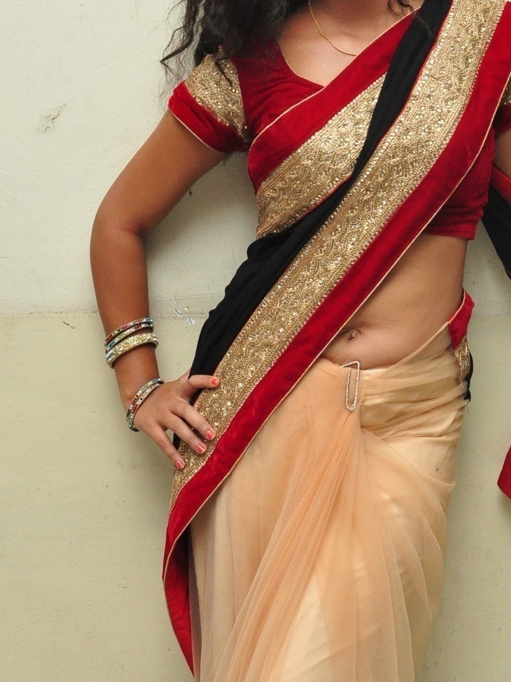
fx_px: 1496
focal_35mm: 76
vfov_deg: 25.6
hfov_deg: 19.3
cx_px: 369
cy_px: 298
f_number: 7.1
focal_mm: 32
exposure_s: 1/125
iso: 1600
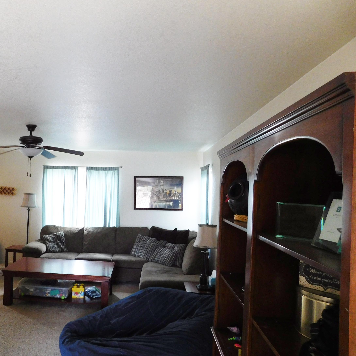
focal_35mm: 28
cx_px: 112
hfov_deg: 55.8
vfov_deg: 57.3
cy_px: 183
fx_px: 326
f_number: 3
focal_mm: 4
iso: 220
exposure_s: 1/30
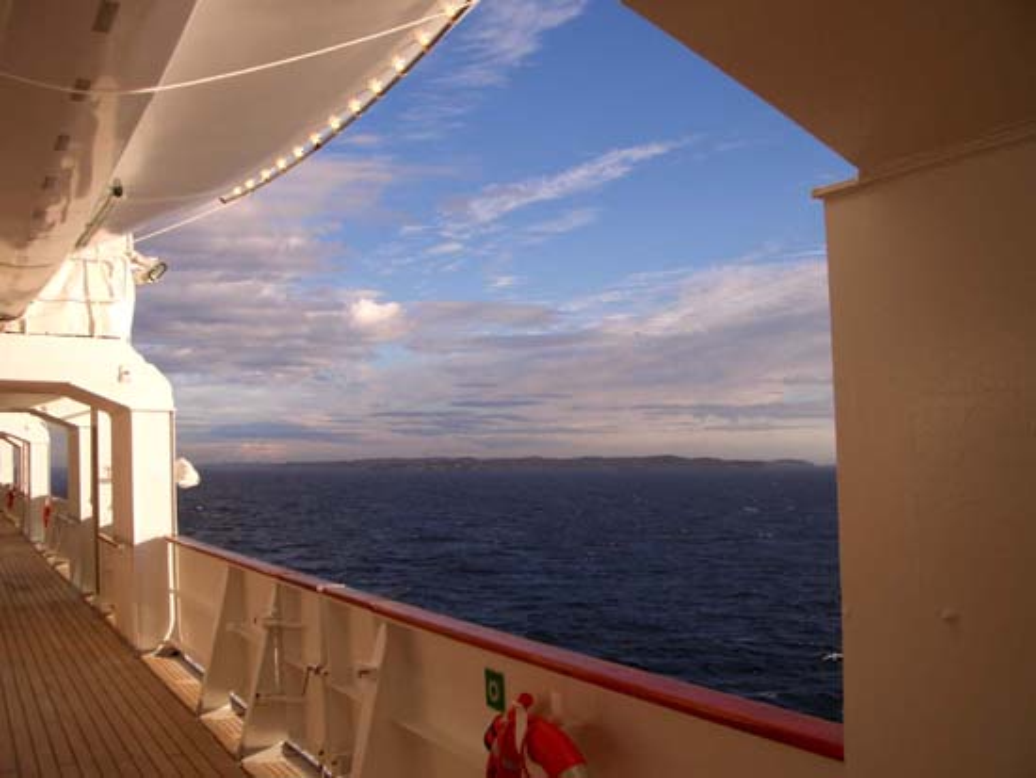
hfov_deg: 52.6
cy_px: 389
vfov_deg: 40.7
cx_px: 518
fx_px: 1048
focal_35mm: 35
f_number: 4.3
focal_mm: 5.8
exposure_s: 1/500
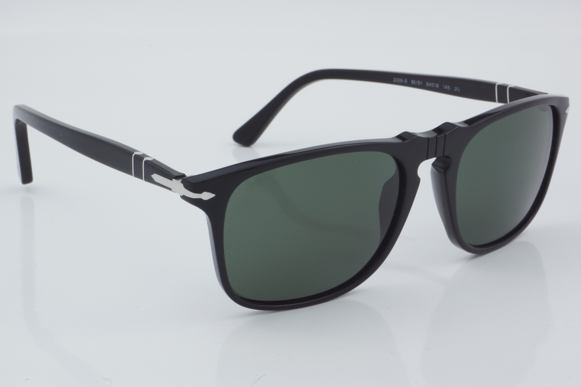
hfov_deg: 24.6
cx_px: 290
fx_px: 1331
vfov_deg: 16.6
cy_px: 194
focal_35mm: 82
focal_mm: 55
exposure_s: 1/4
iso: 100
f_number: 32
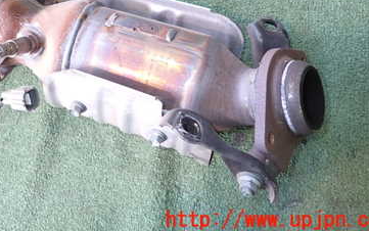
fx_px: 443
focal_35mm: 44
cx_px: 90
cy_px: 3
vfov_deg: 27.6
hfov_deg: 43.7
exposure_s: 1/40
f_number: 2
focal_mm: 4.5
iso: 200
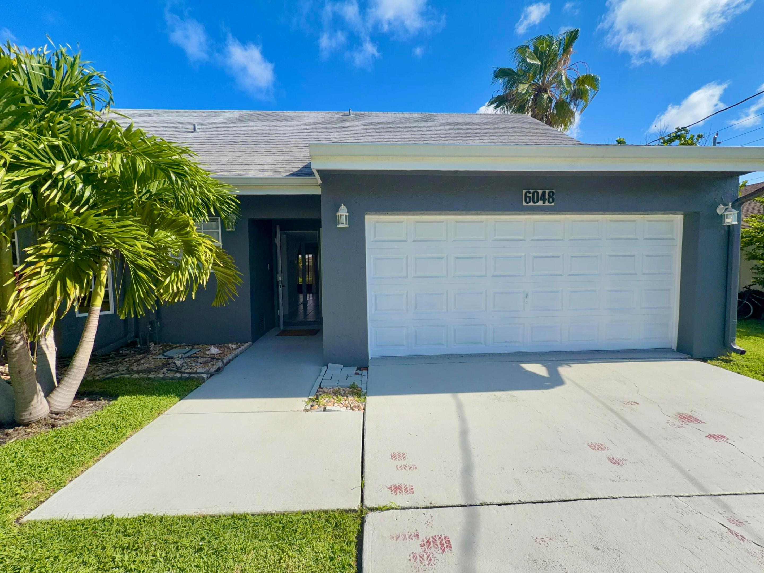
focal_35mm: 14
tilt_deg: -3.3
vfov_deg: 85.7
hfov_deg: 102.1
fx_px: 309
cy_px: 286
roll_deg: +2.0
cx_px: 382
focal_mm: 2.22
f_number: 2.2
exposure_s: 1/955
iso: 20
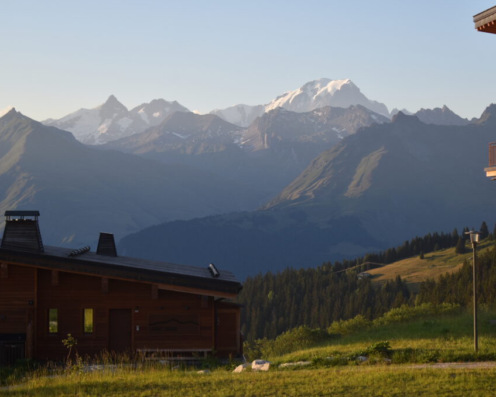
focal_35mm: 94
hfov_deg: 20.4
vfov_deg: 16.4
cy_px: 198
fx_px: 1374
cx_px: 295
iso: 140
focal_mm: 55
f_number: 5.6
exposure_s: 1/200
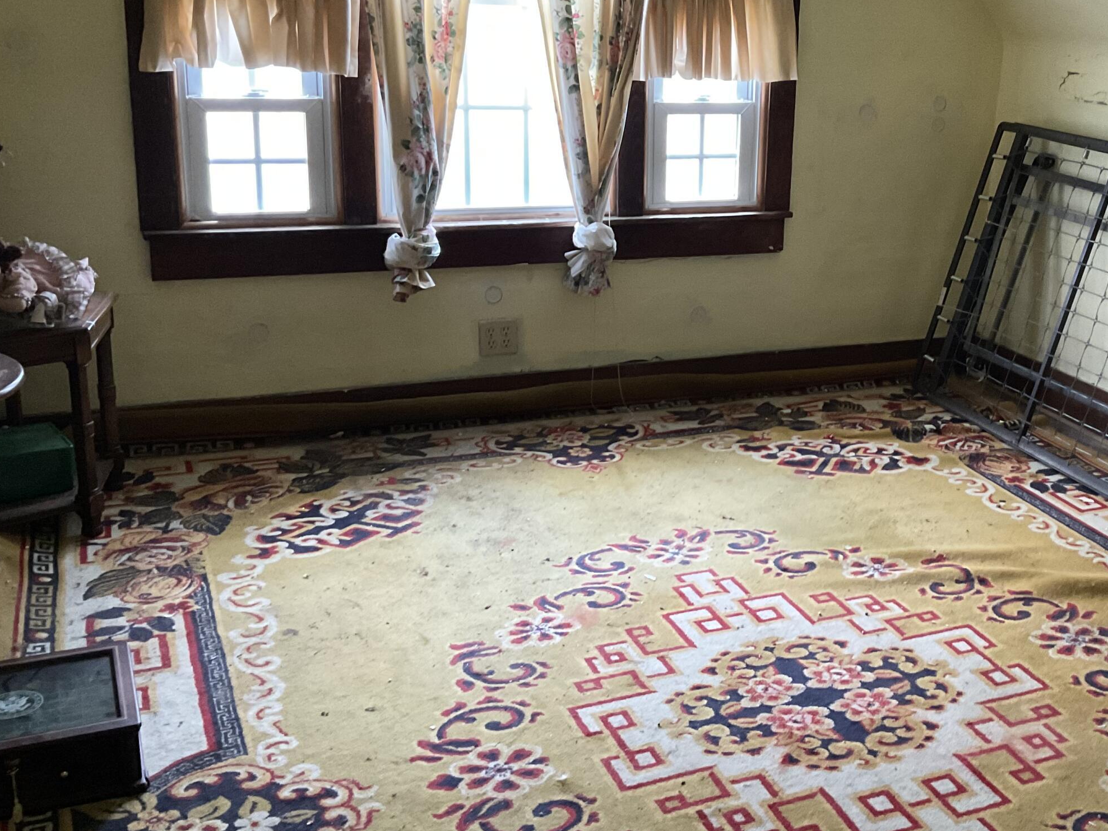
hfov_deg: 41.7
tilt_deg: -15.7
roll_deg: -2.7
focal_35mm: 44
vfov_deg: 32.8
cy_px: 348
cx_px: 825
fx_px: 1408
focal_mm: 3
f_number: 1.8
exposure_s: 1/60
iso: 250
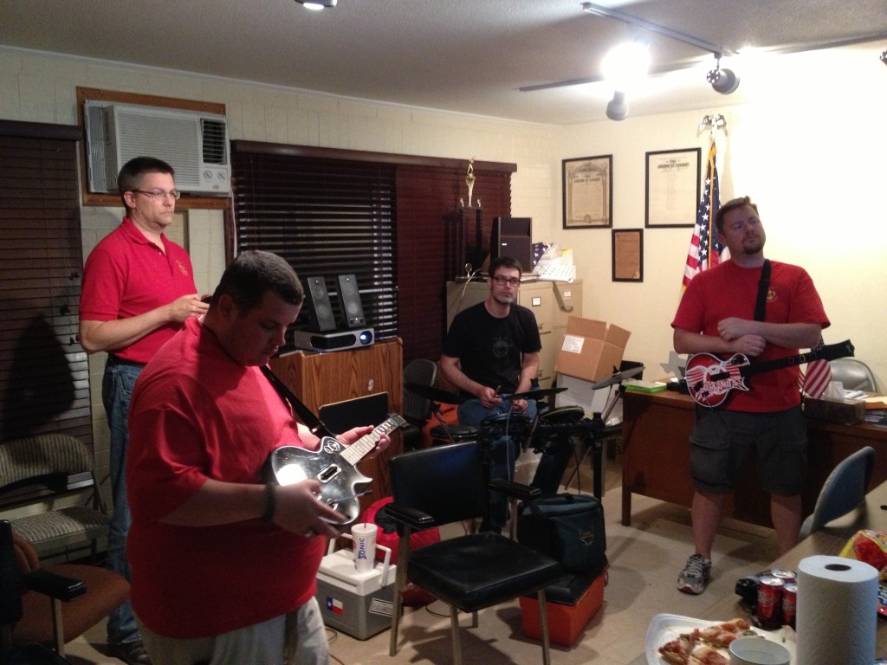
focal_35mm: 35
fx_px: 897
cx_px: 444
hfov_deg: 52.6
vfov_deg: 40.7
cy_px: 332
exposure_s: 1/20
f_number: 2.4
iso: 400
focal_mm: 4.28
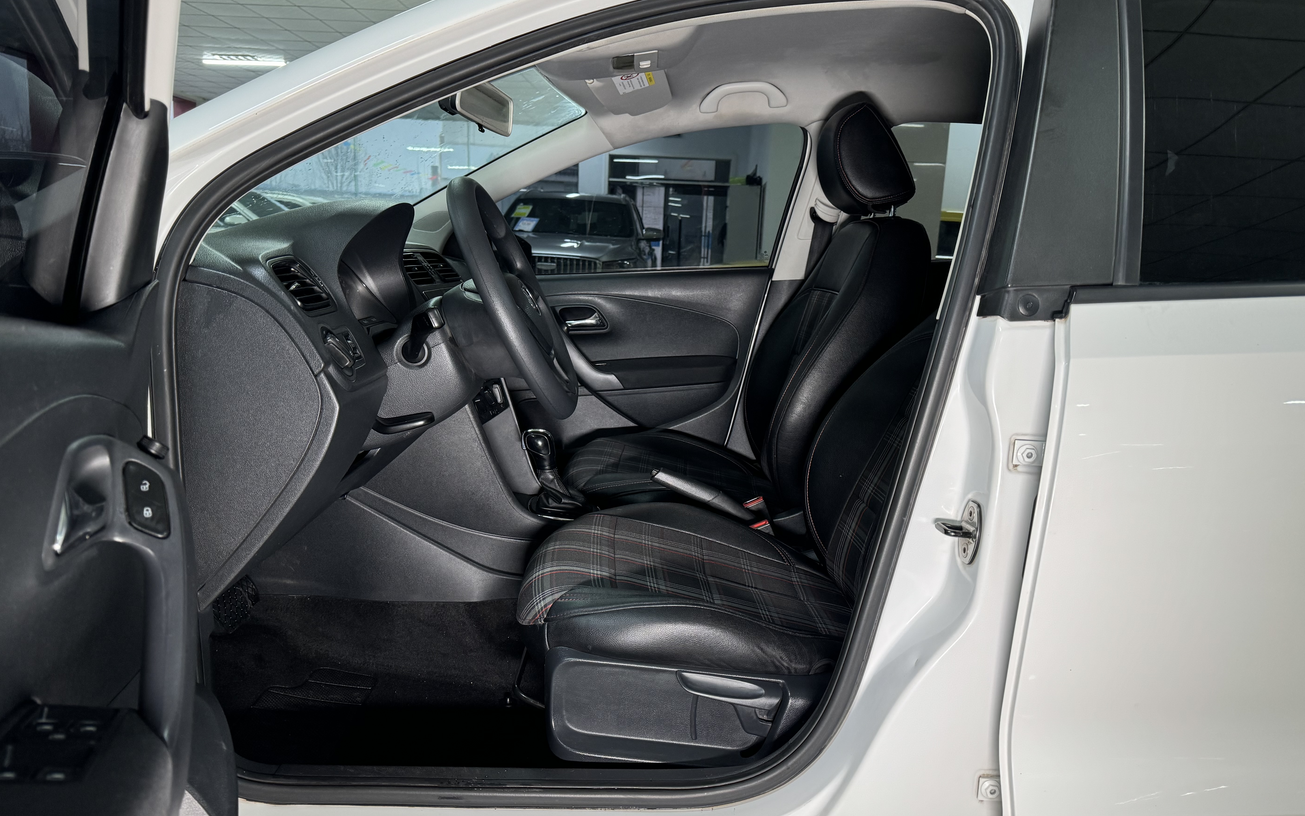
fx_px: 925
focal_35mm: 26
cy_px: 426
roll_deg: -3.5
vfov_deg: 47.6
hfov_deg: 70.4
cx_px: 658
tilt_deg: -12.2
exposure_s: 1/118
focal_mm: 6.76
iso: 160
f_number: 1.78
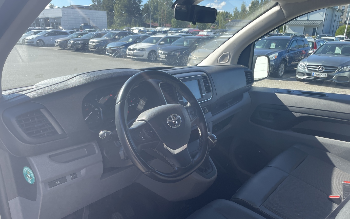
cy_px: 129
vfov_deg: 44.4
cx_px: 175
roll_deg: -0.4
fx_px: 267
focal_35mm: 28
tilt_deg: -20.6
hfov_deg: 66.5
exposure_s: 1/537
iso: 32
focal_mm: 4.2
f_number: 1.6
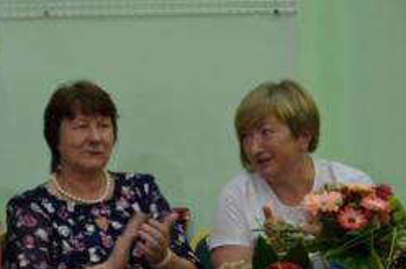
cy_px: 153
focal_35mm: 303
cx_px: 7
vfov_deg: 4.5
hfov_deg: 6.8
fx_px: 3408
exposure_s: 1/60
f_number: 4.8
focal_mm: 100
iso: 560
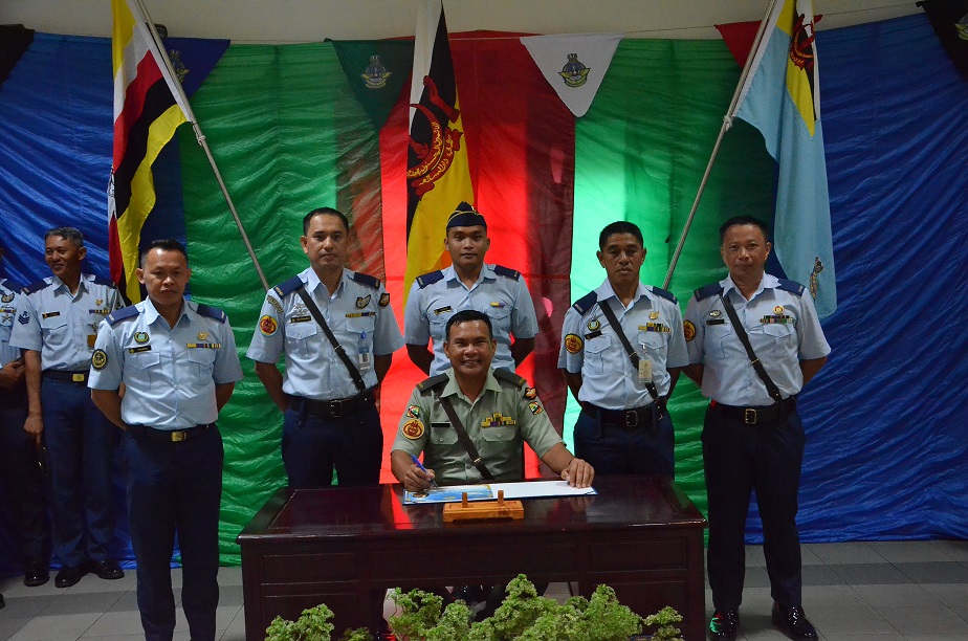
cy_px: 320
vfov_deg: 34.1
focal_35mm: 39
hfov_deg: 49.6
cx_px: 484
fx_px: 1046
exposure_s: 1/160
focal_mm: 26
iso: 6400
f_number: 5.6
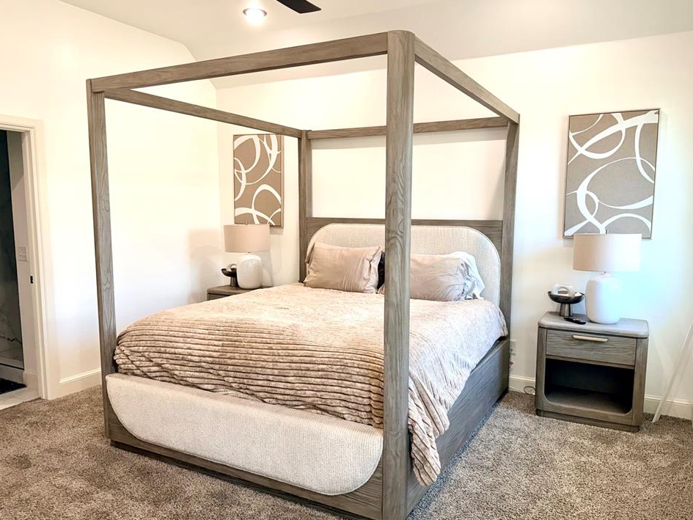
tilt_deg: -6.7
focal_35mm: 26
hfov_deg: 67.2
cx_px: 367
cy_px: 271
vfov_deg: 53.1
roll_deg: -0.9
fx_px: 521
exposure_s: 1/120
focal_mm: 6.76
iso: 160
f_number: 1.78
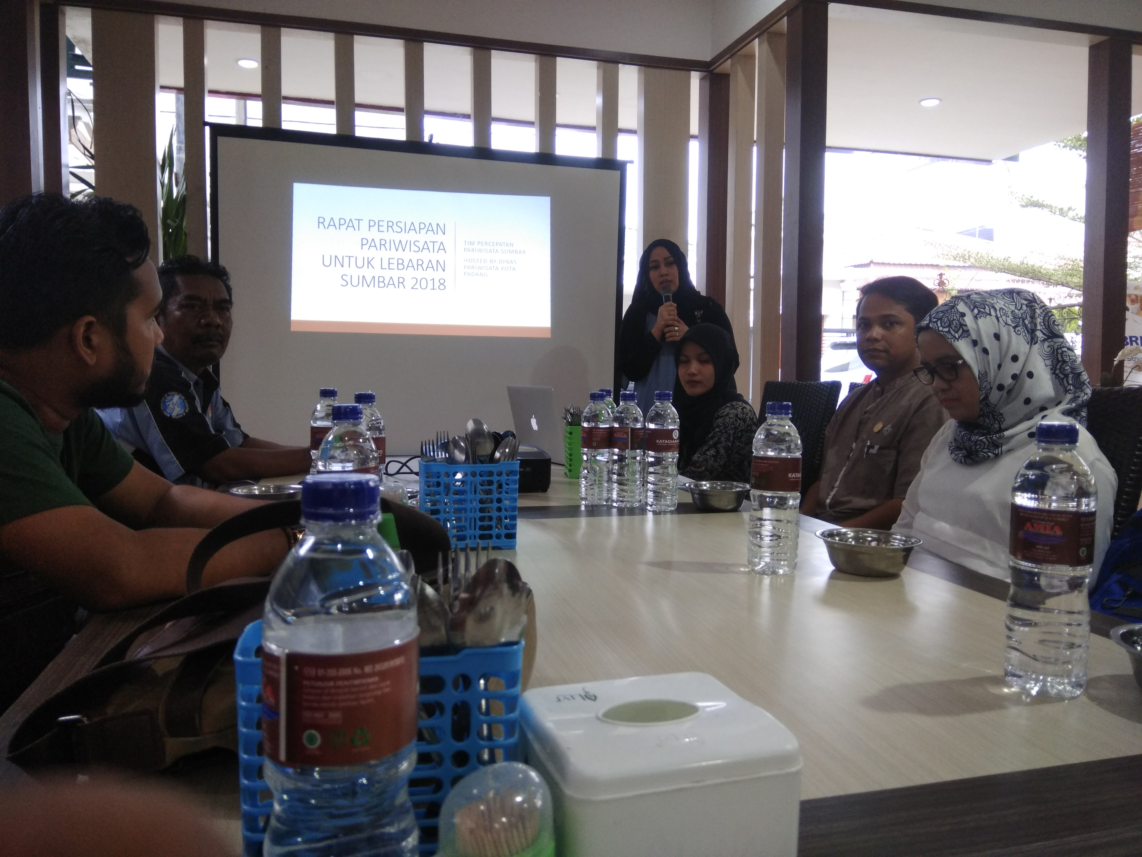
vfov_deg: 63.4
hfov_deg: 79.0
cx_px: 571
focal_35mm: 21
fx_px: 693
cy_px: 428
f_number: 2
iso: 250
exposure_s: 1/33
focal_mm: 3.57
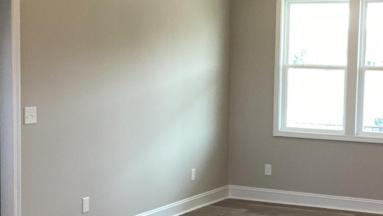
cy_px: 129
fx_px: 741
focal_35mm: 73
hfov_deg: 28.8
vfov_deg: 16.5
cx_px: 245
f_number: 2.4
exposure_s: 1/60
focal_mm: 3.3
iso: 64
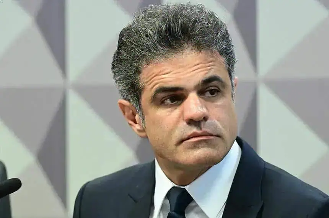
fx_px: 2737
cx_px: 164
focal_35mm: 300
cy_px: 109
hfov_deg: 6.9
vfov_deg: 4.6
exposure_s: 1/200
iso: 5000
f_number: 4.5
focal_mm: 200
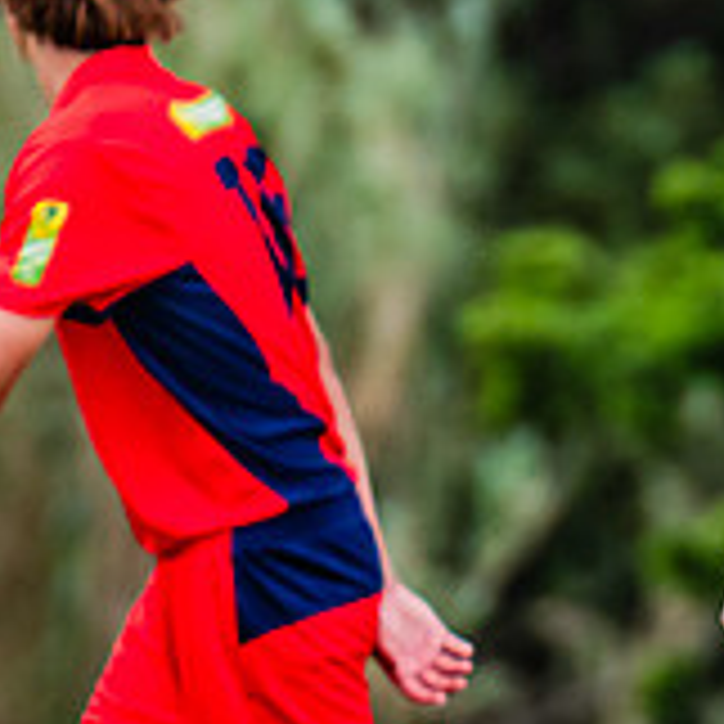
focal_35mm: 2815
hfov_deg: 0.6
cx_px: 792
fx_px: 66611
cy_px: 768
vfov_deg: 0.6
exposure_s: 1/1600
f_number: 6.3
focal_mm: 600
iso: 800
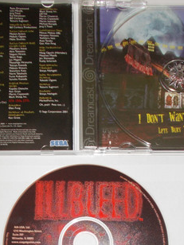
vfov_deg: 33.9
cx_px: 86
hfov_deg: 27.0
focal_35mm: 54
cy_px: 214
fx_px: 383
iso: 200
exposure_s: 1/25
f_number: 3.2
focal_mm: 4.6
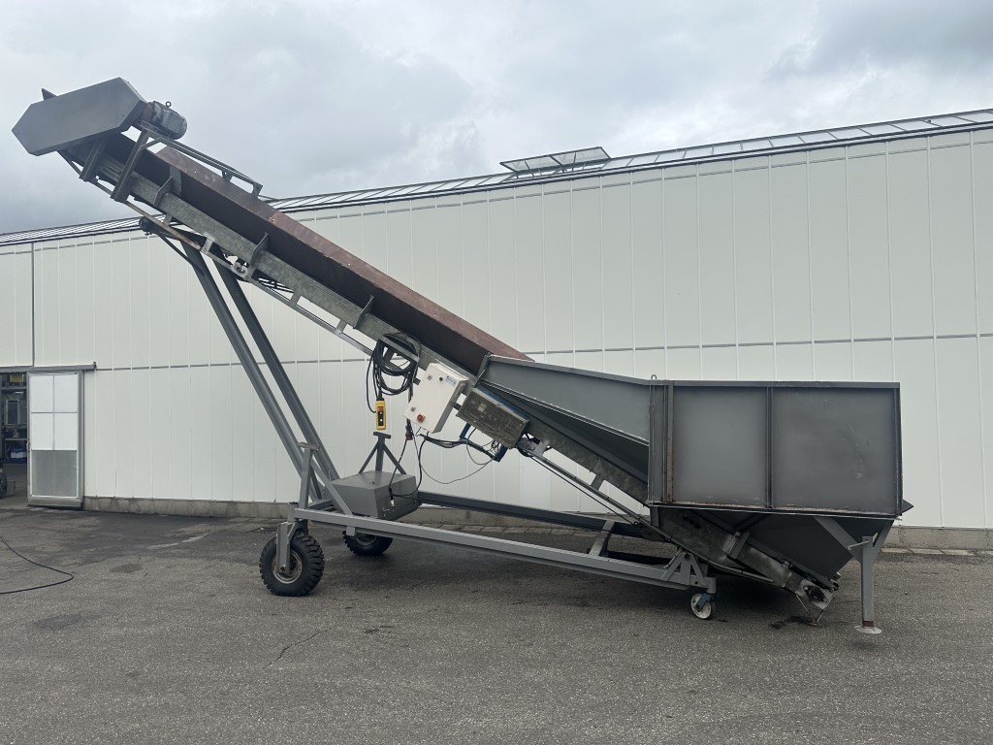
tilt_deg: +1.1
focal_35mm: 24
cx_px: 496
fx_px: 688
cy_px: 372
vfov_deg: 56.8
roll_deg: +0.7
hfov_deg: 71.6
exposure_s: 1/5000
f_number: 1.78
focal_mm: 6.86
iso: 80
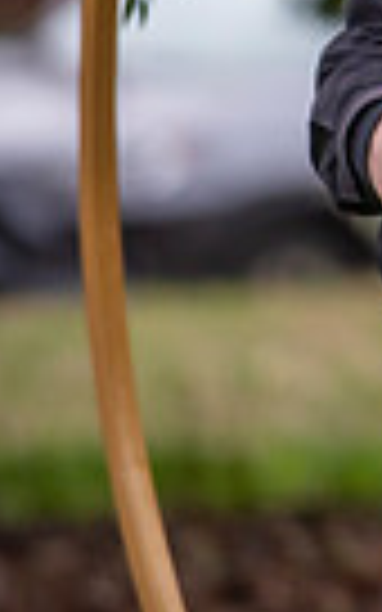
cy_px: -205
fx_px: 14458
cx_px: 1177
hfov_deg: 1.5
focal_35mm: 868
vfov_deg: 2.4
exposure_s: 1/1000
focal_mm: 200
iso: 640
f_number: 2.8
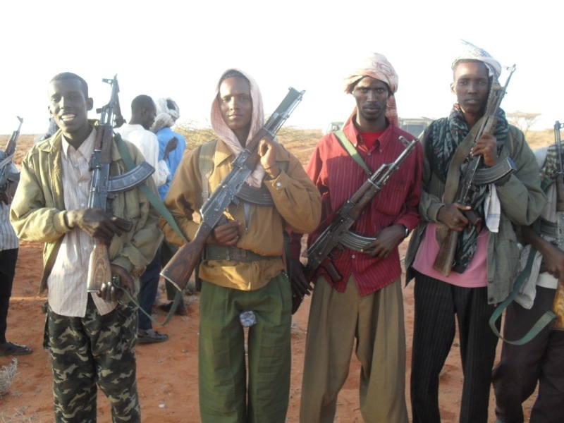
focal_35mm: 35
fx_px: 570
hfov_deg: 52.6
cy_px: 212
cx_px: 282
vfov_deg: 40.7
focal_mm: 6.3
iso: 100
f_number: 3.2
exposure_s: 1/125
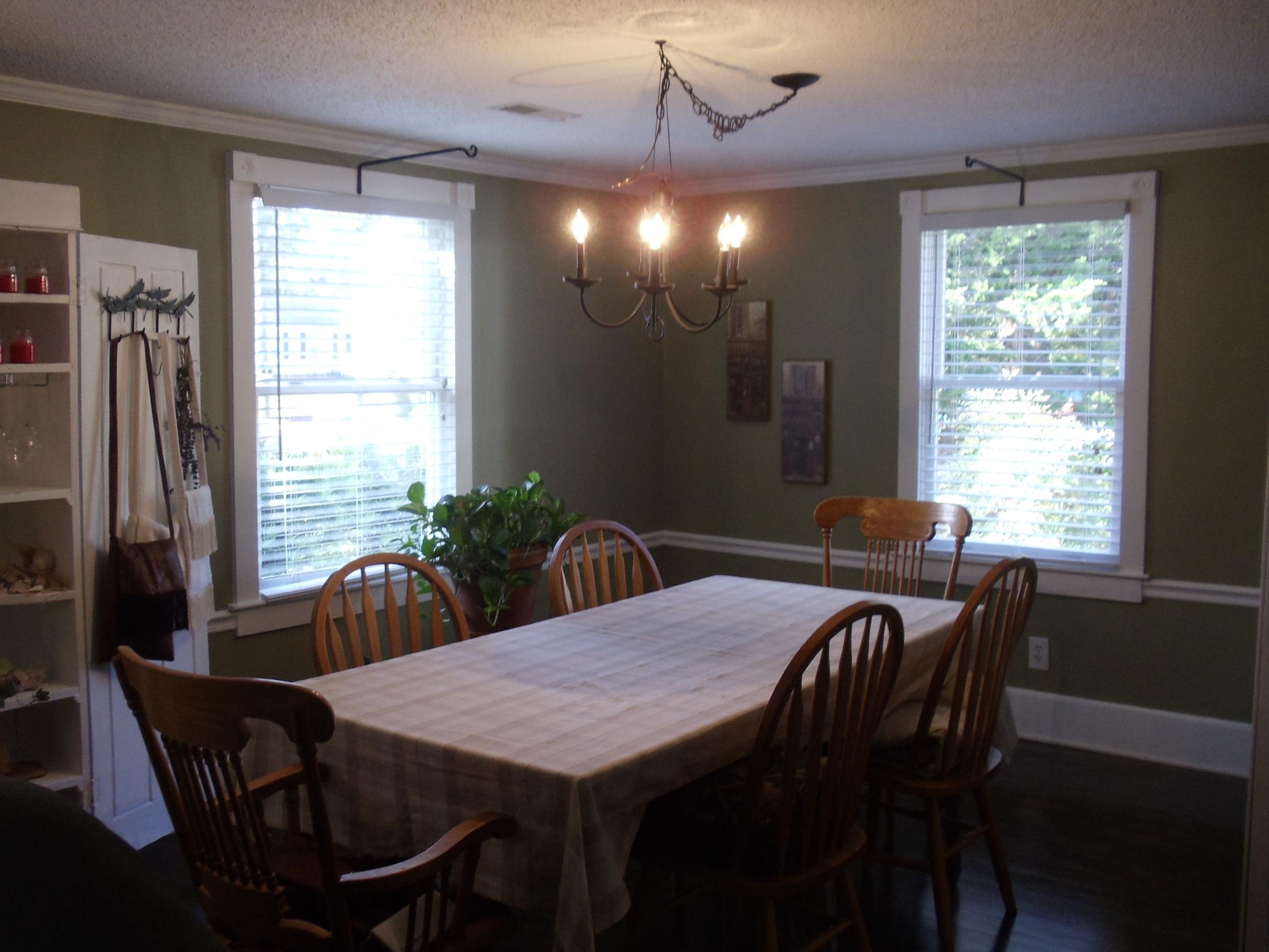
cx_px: 587
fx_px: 1796
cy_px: 449
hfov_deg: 38.9
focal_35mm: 49
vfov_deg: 29.7
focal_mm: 6
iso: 200
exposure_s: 1/30
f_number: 3.5
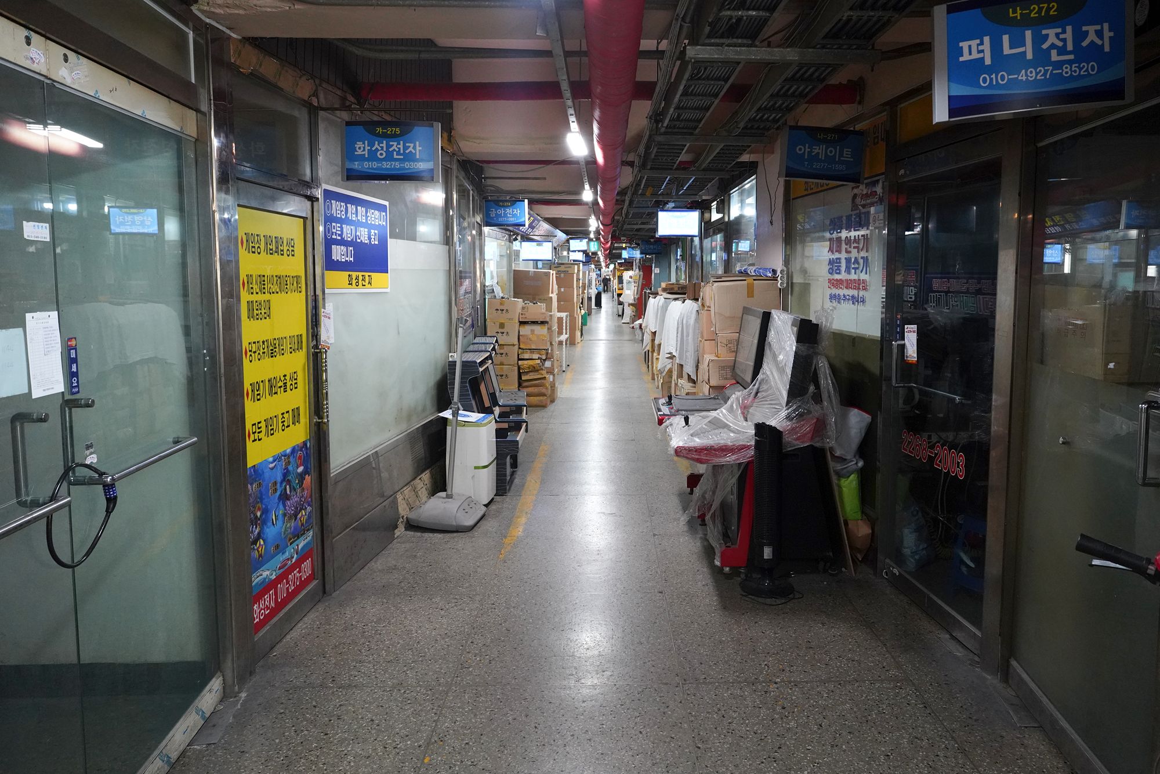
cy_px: 387
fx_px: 773
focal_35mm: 24
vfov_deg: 53.1
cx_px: 580
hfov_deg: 73.7
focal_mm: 24
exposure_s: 1/80
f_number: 7.1
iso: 3200
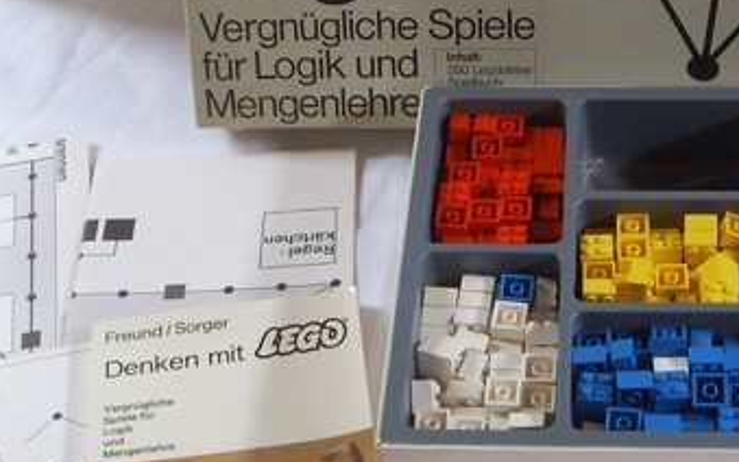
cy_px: 159
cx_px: 517
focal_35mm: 78
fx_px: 1571
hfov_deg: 26.3
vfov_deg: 16.7
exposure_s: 1/45
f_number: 3.5
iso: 100
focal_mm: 6.6
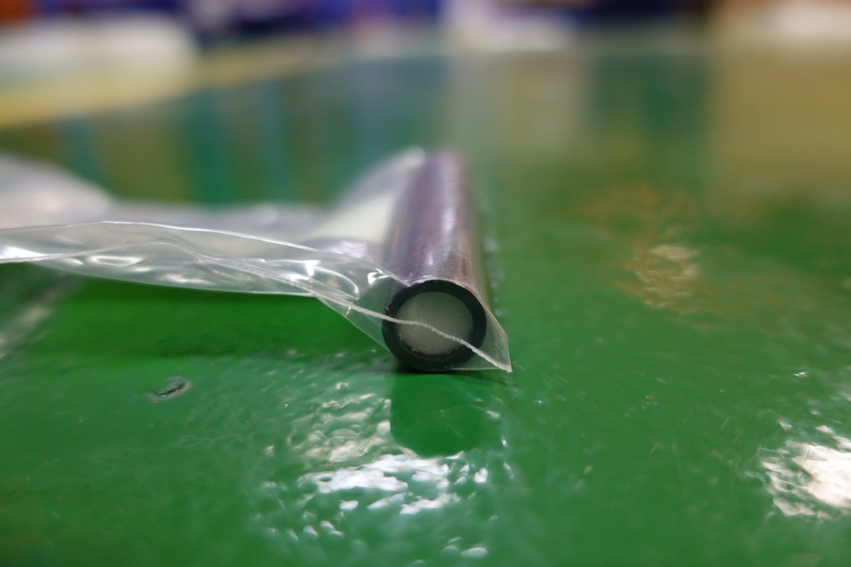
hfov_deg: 73.7
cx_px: 426
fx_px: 567
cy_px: 284
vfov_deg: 53.1
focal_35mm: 24
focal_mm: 8.8
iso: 500
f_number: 1.8
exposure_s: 1/30
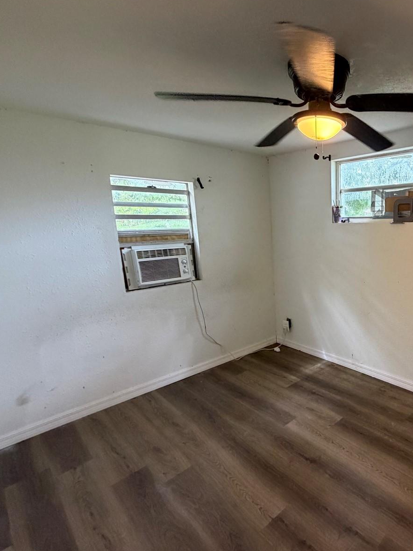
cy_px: 274
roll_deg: +0.5
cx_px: 348
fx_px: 302
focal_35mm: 19
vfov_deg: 84.7
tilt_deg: -11.5
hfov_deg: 61.2
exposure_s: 1/60
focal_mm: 2.22
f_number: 2.2
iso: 400
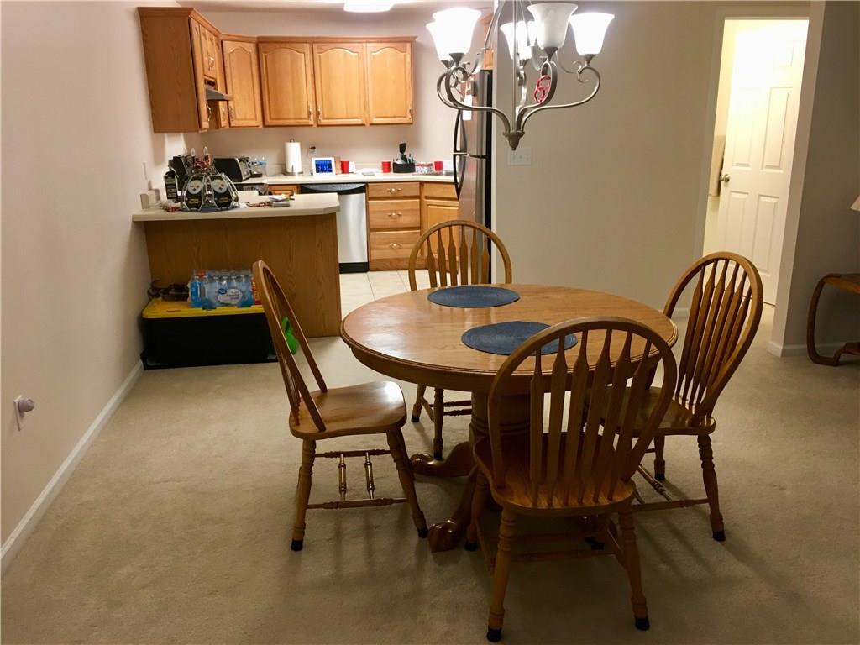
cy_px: 322
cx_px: 430
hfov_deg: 61.7
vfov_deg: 48.2
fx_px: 720
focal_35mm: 29
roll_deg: +1.6
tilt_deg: -16.7
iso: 80
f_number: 2.2
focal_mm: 4.15
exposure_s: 1/30
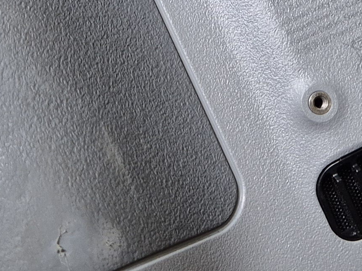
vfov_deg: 13.3
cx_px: 276
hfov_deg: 18.4
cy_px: -124
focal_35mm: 106
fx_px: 1109
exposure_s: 1/100
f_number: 1.8
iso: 250
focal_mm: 5.4
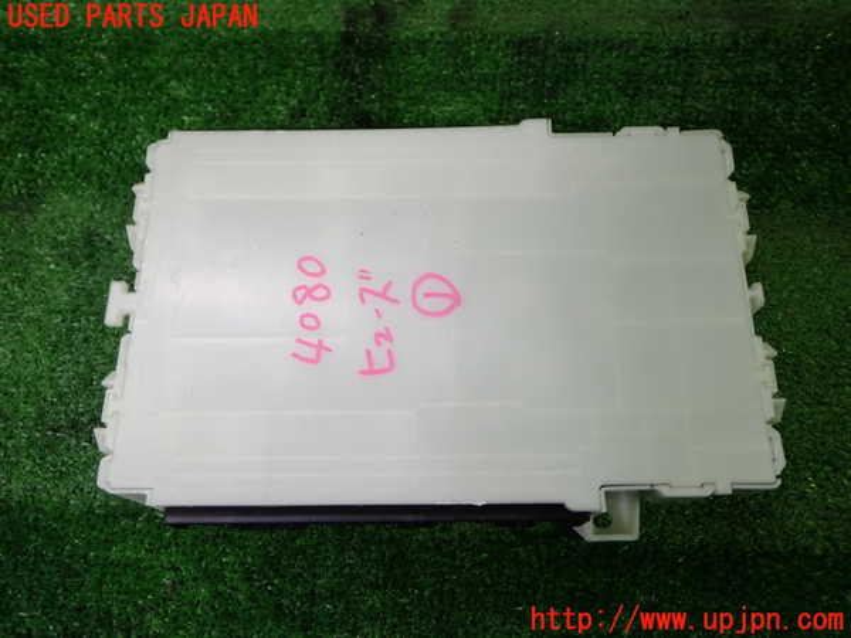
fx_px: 738
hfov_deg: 60.0
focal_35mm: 30
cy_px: 319
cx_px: 426
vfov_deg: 46.8
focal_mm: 5.4
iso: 200
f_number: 2.3
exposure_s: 1/60
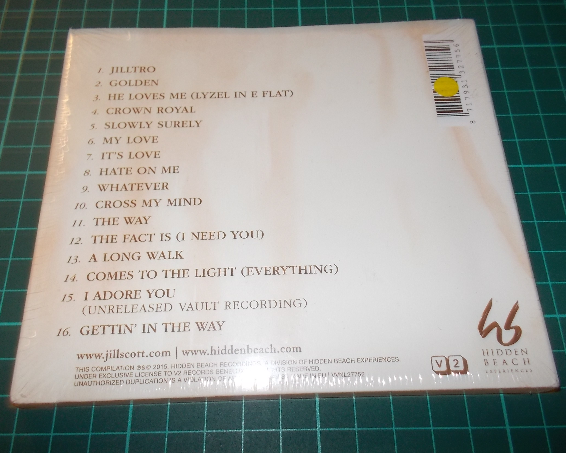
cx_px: 278
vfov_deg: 47.1
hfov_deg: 57.2
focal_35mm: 31
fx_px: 519
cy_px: 230
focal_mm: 4.1
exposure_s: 1/30
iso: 200
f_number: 3.3
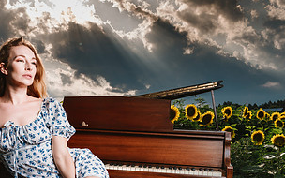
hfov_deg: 42.3
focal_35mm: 47
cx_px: 108
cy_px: 139
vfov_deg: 27.0
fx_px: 365
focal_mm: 24
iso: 64
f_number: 5.6
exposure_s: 1/160
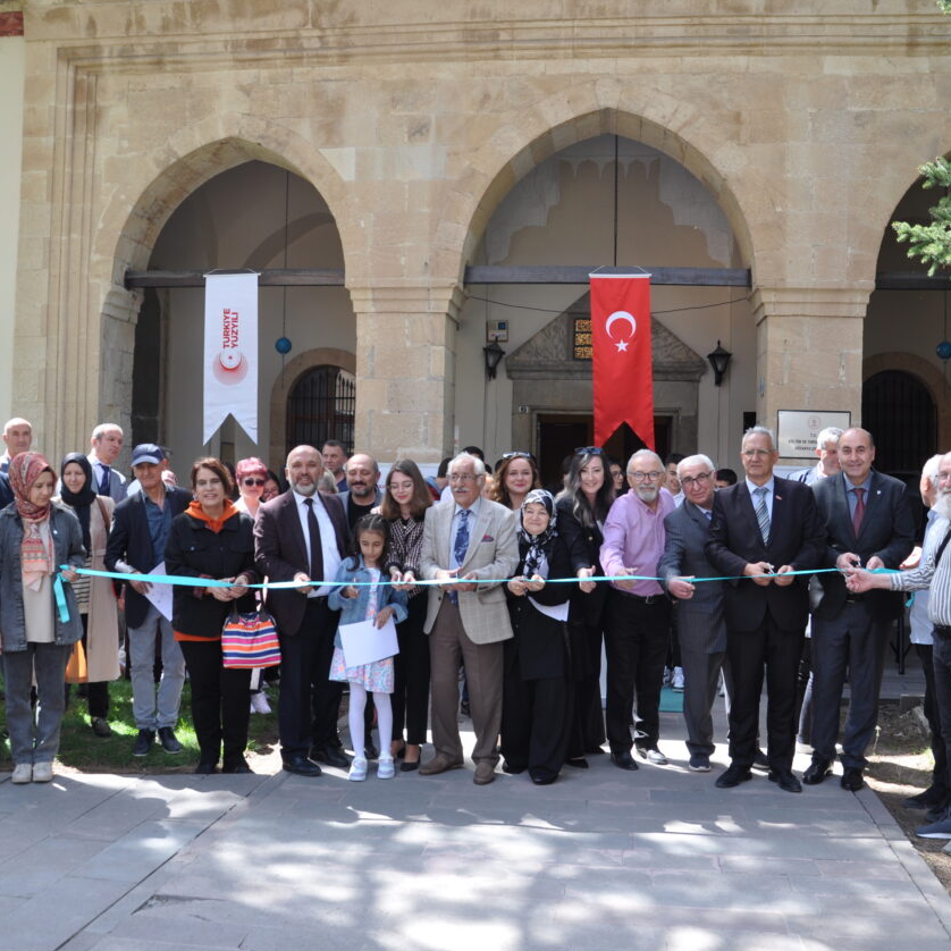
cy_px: 474
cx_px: 473
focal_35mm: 35
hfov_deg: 47.2
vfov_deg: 47.2
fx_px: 1088
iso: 200
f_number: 5.6
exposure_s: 1/125
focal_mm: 18
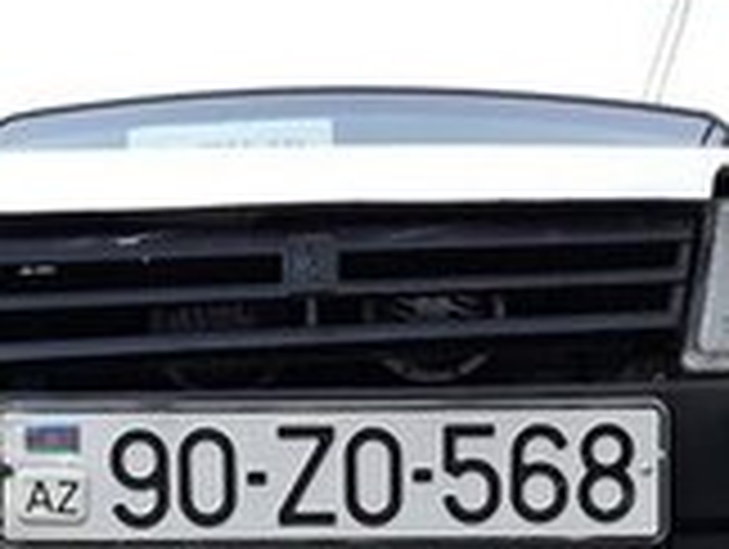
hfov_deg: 17.9
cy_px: 659
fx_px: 2320
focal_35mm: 110
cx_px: 400
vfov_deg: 13.1
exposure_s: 1/50
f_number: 1.7
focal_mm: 3.71
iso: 64
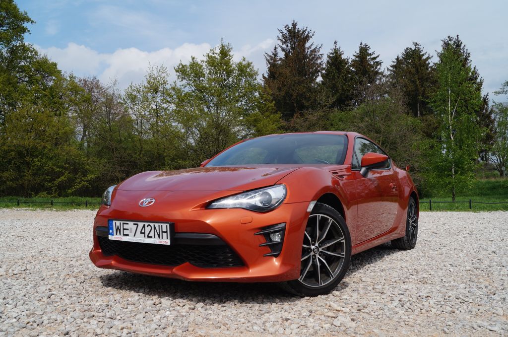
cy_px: 168
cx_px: 254
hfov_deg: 57.3
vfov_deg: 39.8
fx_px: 465
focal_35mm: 33
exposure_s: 1/200
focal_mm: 22
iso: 100
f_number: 13
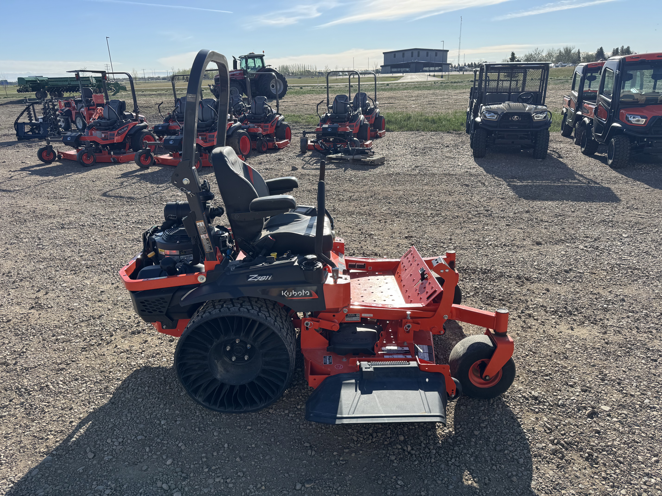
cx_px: 331
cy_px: 248
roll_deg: +1.8
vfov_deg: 56.8
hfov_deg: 71.6
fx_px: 459
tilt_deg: -21.0
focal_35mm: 24
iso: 80
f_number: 1.78
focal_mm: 6.76
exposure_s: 1/2833
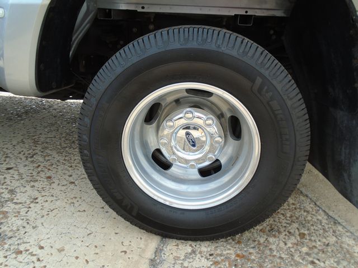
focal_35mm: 26
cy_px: 134
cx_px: 179
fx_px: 269
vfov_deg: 53.1
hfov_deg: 67.3
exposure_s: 1/250
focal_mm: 4.6
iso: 100
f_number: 3.2
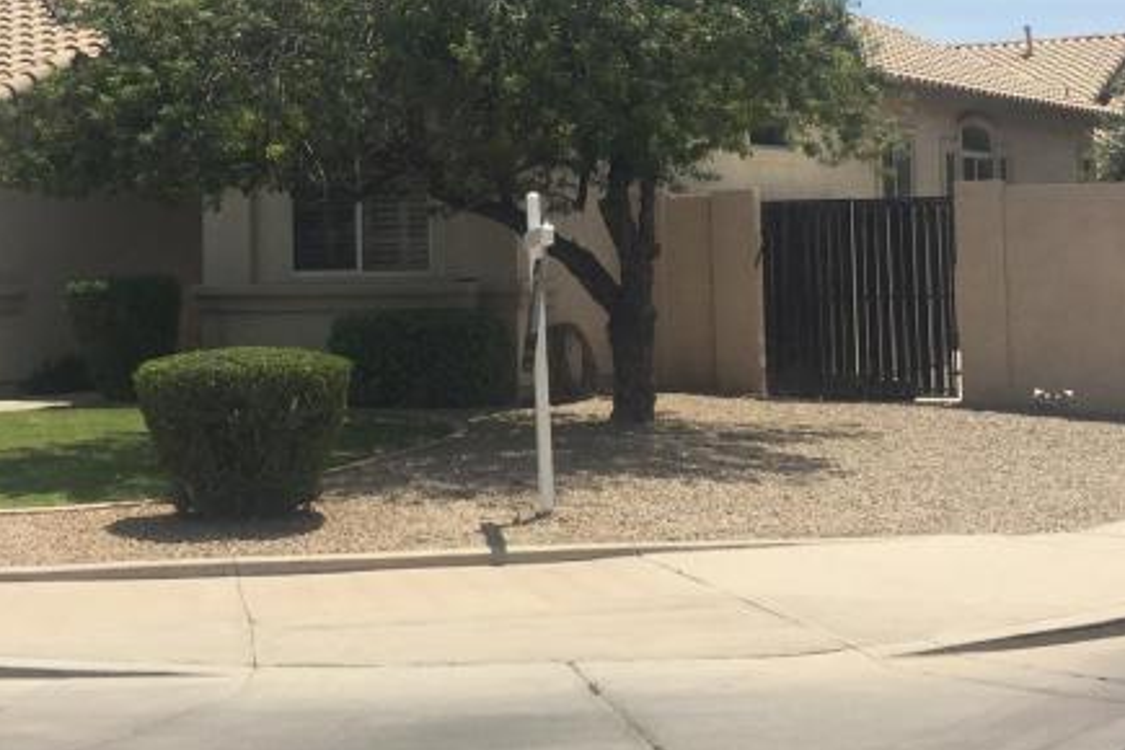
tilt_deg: +2.3
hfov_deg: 28.4
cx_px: 489
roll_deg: -0.3
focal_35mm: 71
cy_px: 98
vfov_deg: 18.9
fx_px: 2219
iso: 32
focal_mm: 4.15
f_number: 2.2
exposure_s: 1/2326
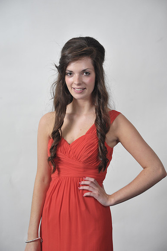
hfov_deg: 16.1
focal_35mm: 85
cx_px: 84
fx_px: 592
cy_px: 126
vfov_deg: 23.9
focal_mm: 85
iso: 1000
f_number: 7.1
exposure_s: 1/160
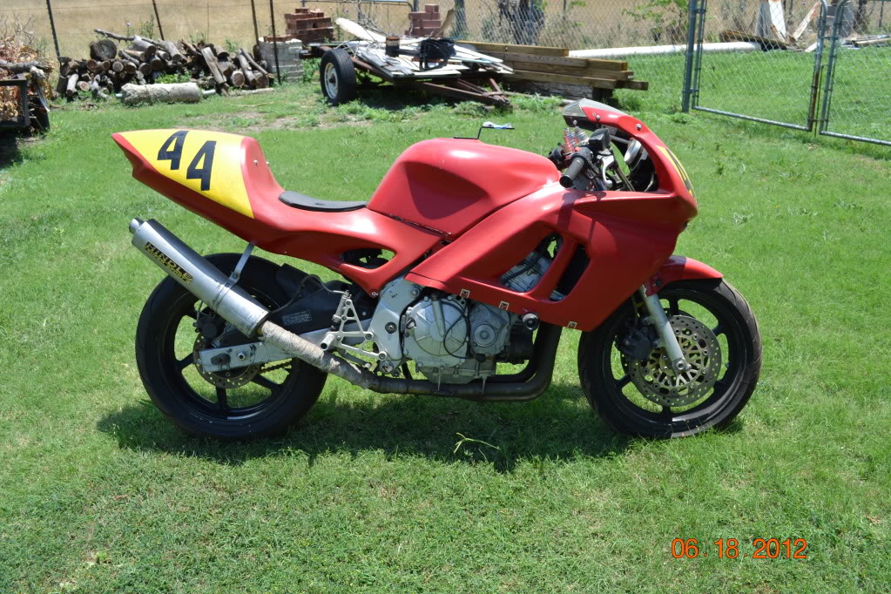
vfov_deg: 36.9
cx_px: 446
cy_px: 297
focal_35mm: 36
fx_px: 891
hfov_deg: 53.1
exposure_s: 1/200
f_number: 7.1
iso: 100
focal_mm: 24
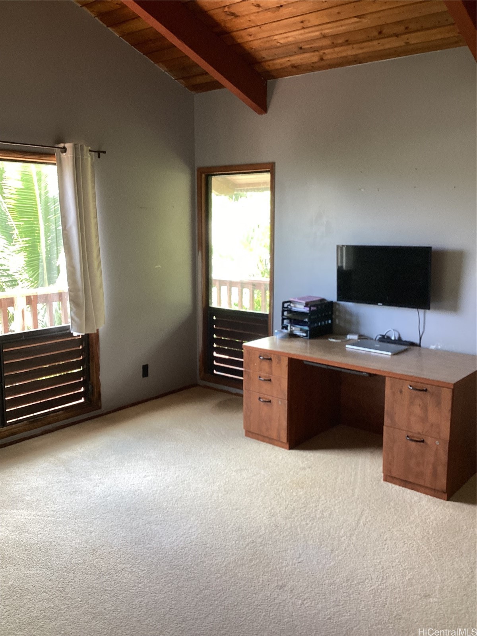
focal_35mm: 31
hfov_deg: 45.4
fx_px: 570
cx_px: 238
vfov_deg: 58.4
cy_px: 318
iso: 50
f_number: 2.4
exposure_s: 1/60
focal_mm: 3.3
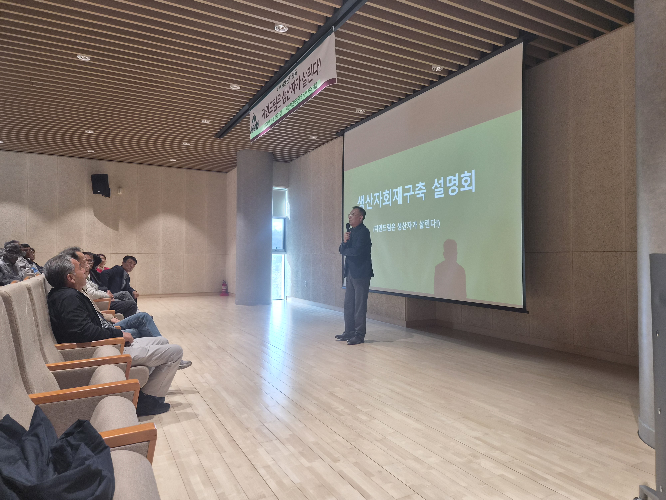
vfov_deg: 58.9
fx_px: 443
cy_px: 250
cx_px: 333
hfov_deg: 73.9
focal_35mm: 23
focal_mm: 5.4
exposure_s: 1/120
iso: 80
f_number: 1.8
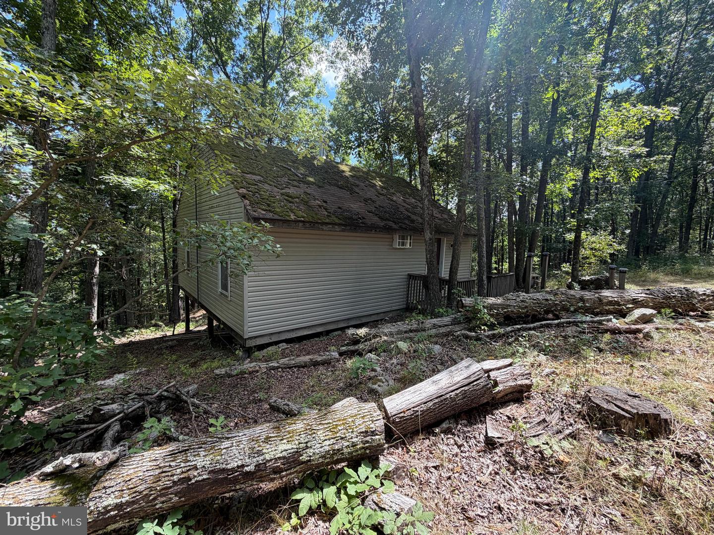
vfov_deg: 85.7
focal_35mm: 14
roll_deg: -2.7
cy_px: 268
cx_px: 357
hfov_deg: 102.1
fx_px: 289
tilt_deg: -5.8
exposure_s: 1/248
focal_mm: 2.22
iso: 40
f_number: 2.2
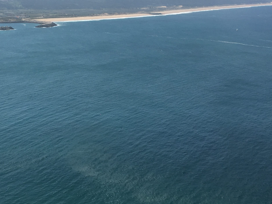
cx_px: 67
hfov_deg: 30.7
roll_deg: -0.6
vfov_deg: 23.4
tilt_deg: -5.3
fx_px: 487
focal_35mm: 62
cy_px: 55
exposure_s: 1/3344
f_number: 2.2
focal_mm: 4.15
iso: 25
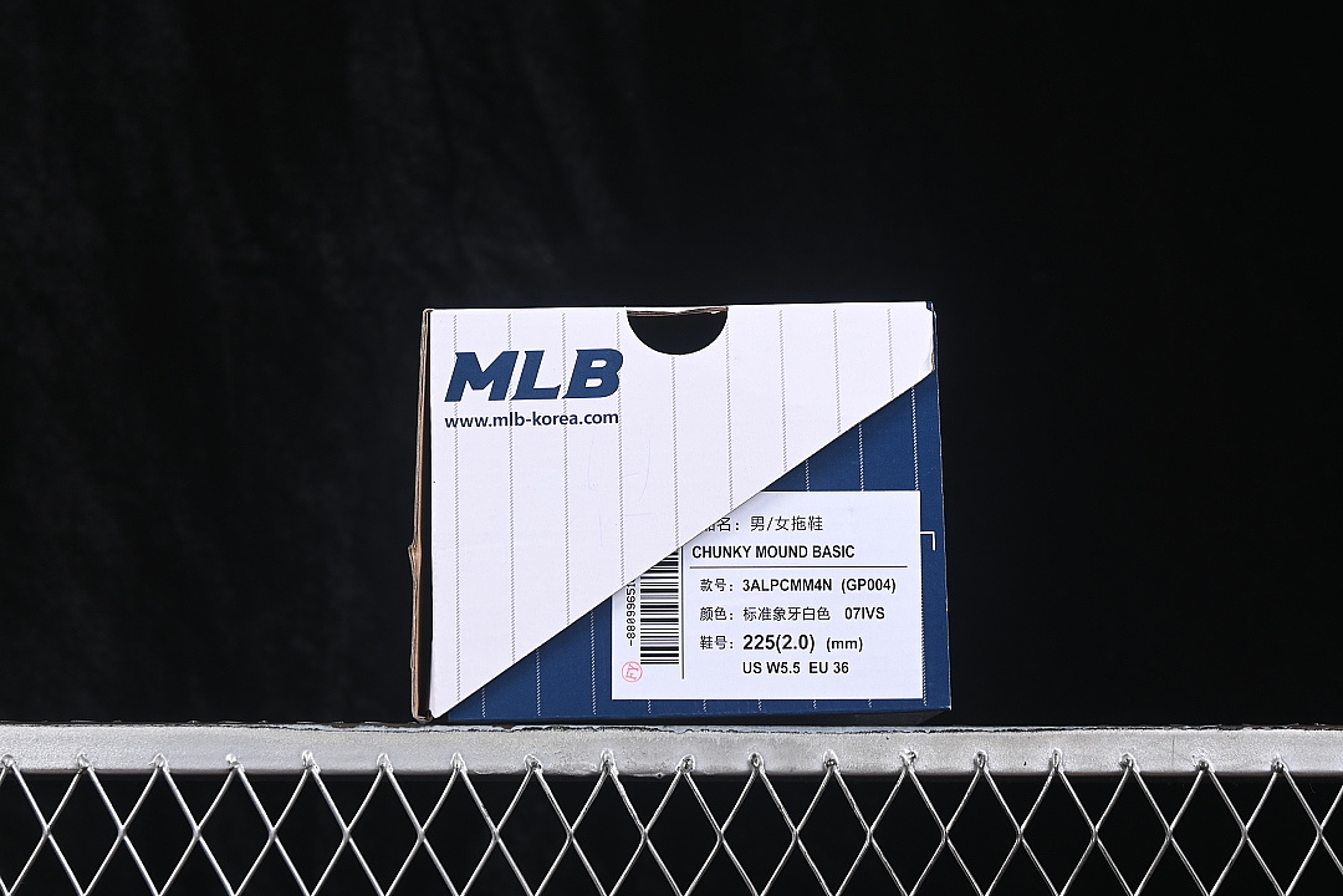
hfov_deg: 27.0
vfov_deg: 18.2
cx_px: 672
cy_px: 448
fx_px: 2798
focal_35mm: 75
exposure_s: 1/80
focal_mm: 50
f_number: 7.1
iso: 160
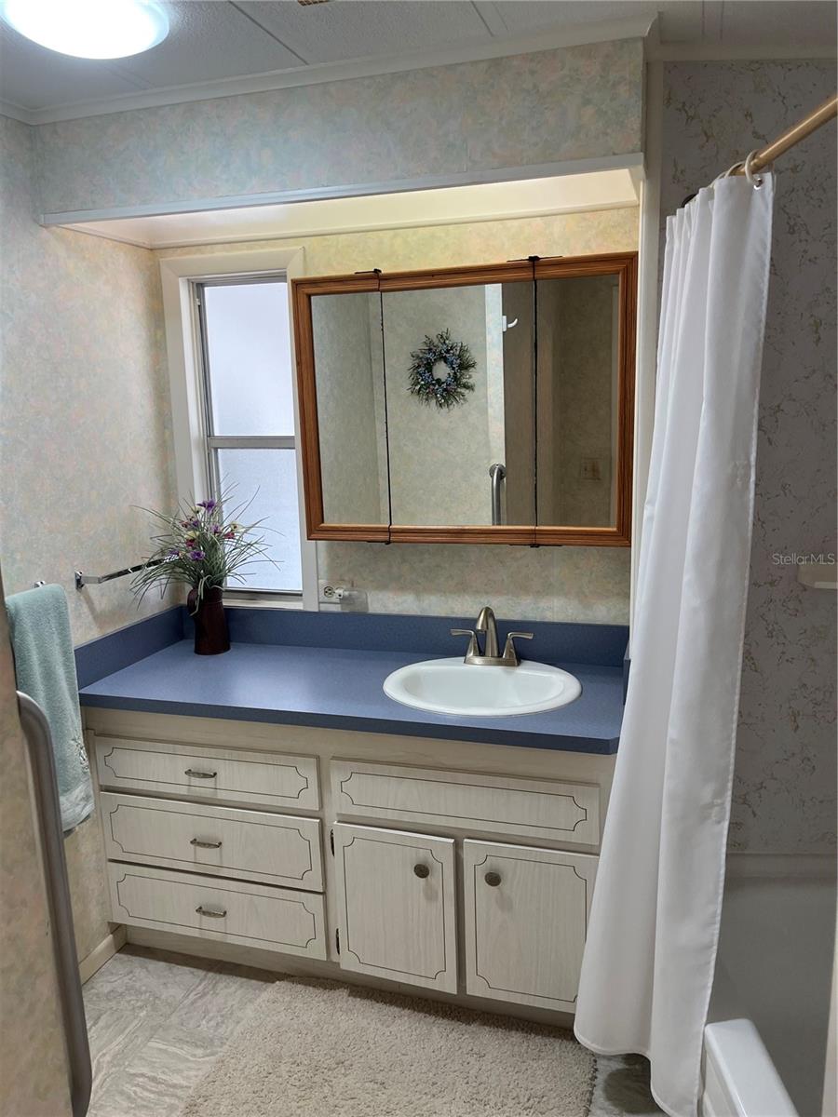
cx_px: 419
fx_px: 839
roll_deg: +2.3
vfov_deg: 67.3
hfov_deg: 53.1
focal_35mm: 26
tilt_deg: -9.7
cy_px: 558
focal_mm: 5.1
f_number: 1.6
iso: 80
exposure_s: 1/120
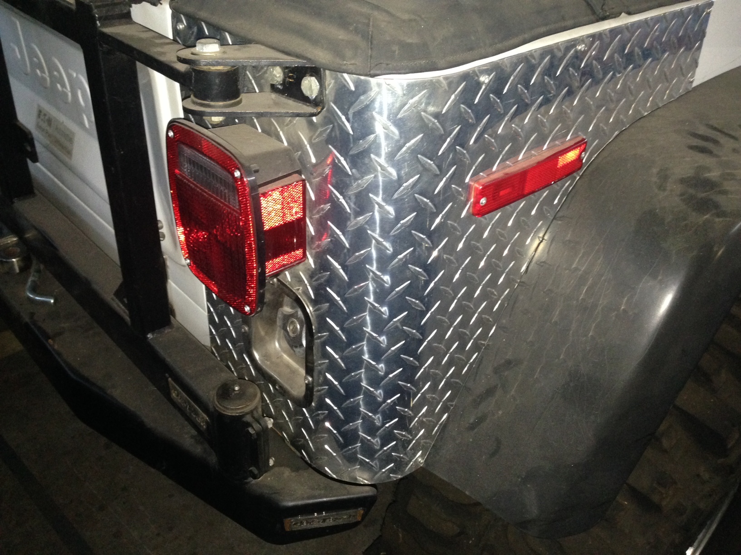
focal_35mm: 33
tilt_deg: -33.1
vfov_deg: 42.9
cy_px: 278
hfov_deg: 55.4
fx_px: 706
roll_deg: -1.3
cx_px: 370
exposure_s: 1/16
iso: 320
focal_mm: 4.12
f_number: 2.4
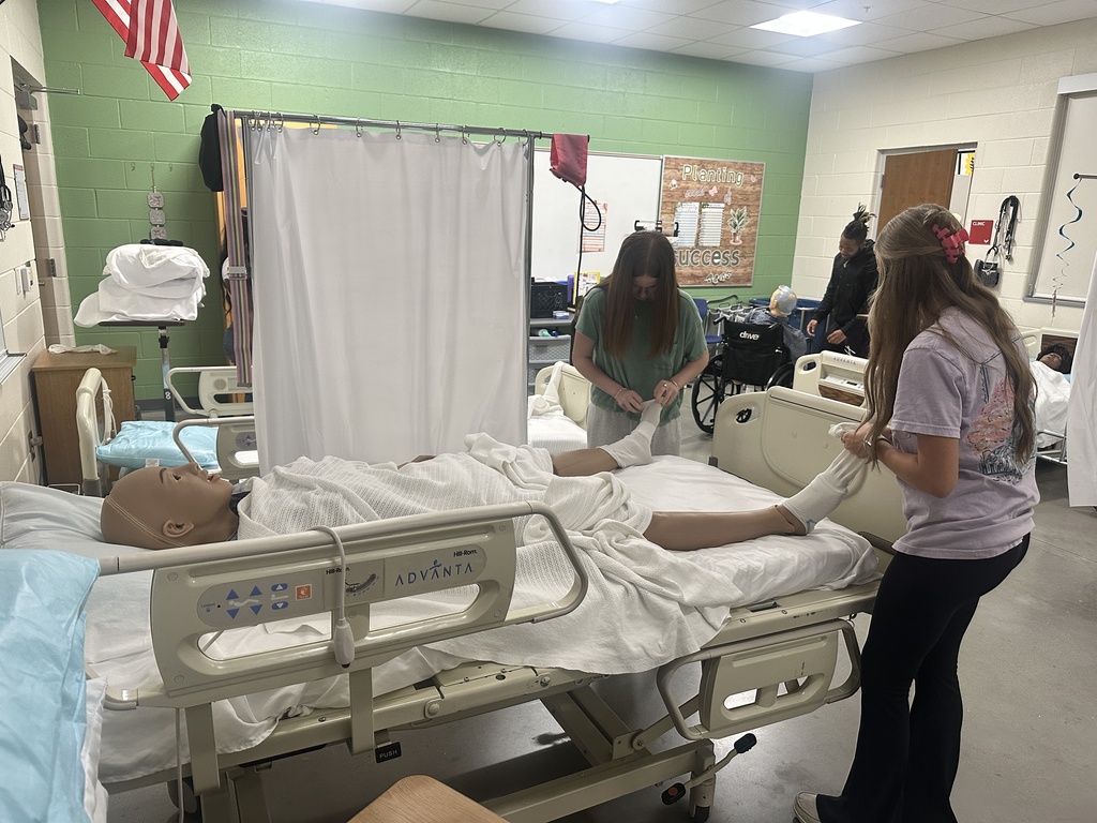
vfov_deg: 56.8
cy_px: 412
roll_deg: -2.3
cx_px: 548
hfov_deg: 71.6
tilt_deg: -13.9
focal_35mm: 24
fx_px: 761
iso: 250
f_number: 1.78
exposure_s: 1/102
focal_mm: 6.86
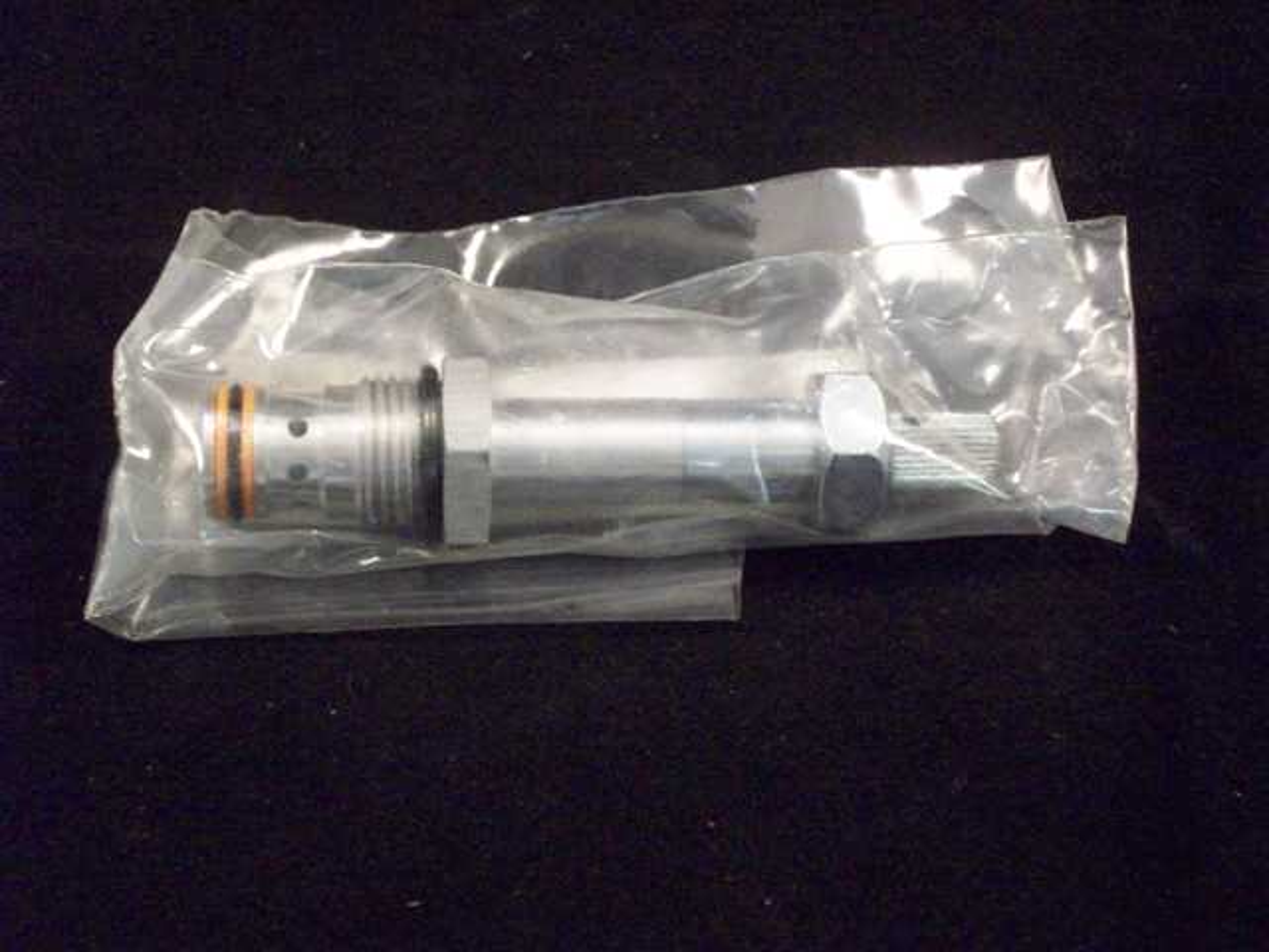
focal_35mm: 77
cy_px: 476
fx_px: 2823
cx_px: 634
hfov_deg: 25.3
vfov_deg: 19.1
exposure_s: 1/31.3
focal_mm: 12.8
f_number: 4.2
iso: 800
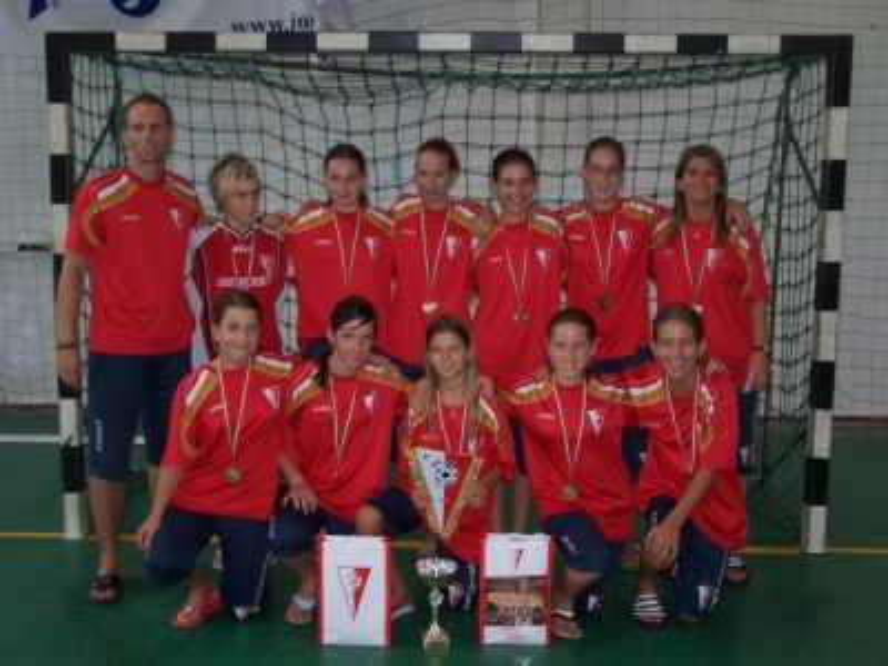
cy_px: 333
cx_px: 444
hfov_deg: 37.5
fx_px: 1308
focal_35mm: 51
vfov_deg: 28.6
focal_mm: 8.5
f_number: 3
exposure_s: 1/60
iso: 140
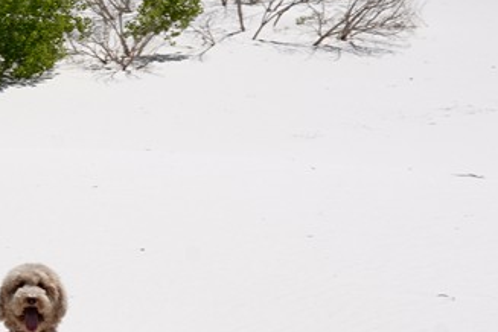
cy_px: 338
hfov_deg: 9.2
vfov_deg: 6.6
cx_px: -560
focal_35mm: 208
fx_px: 2877
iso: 64
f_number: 18
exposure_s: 1/100
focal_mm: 34
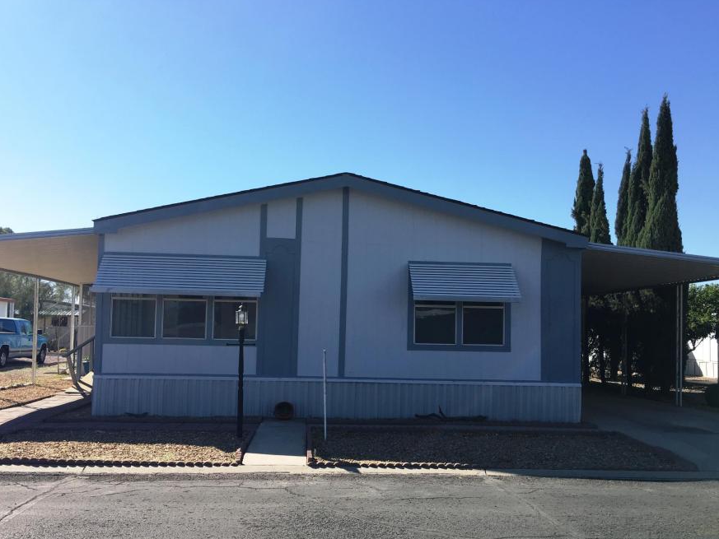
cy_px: 308
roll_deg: -1.3
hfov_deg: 53.9
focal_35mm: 34
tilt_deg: +2.7
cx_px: 354
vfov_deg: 41.7
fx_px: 706
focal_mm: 4.15
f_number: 2.2
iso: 25
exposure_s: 1/1083
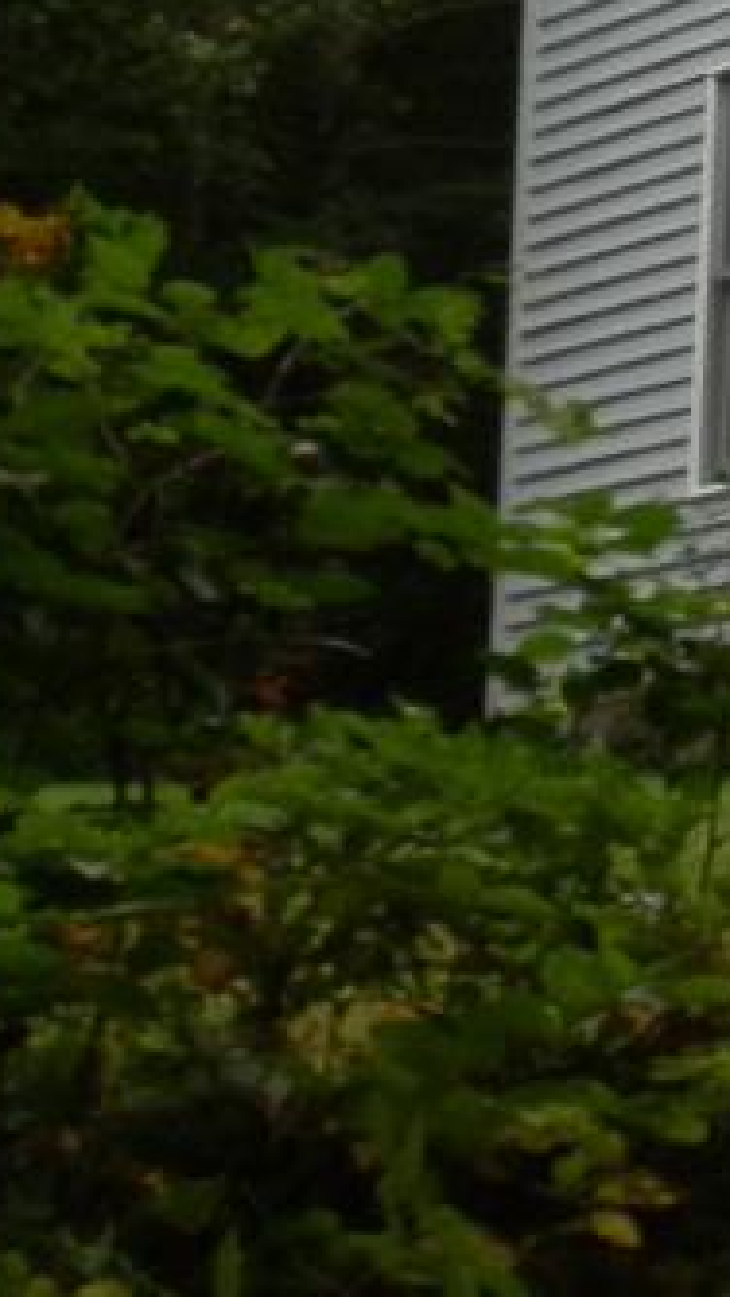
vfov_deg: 15.3
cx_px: 2485
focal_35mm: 137
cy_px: -62
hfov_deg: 7.4
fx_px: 4712
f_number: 3.1
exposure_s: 1/200
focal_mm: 5
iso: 64
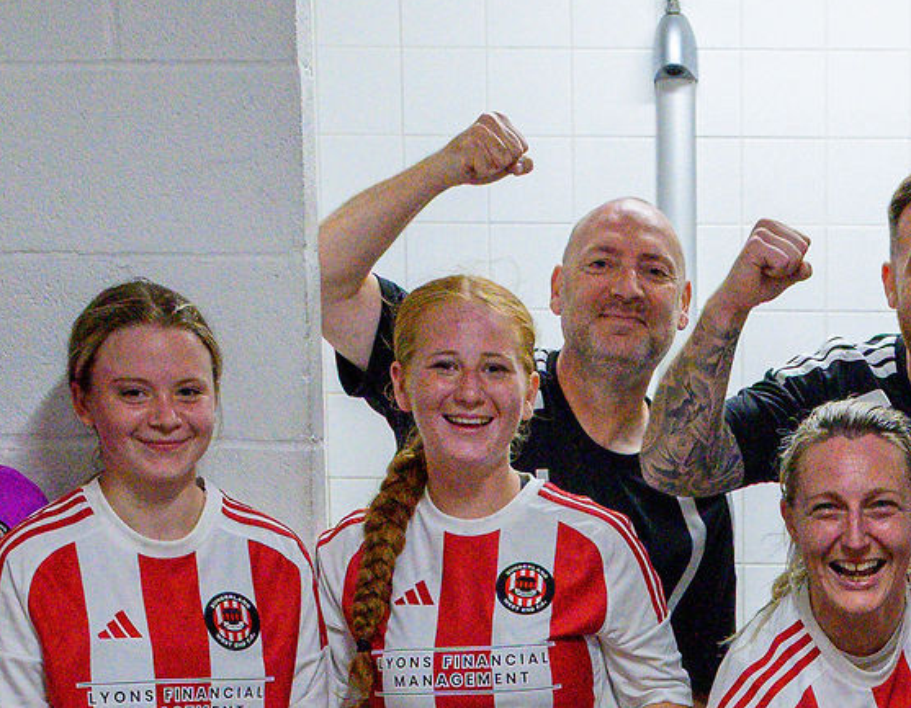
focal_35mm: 123
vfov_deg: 11.8
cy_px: 1081
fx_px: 3280
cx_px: 906
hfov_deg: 15.5
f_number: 4.5
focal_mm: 24
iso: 6400
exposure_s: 1/320
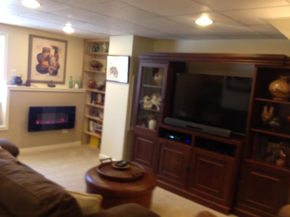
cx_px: 145
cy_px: 108
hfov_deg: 52.6
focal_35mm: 35
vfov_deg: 40.7
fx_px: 293
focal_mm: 4.28
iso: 160
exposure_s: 1/20
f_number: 2.4
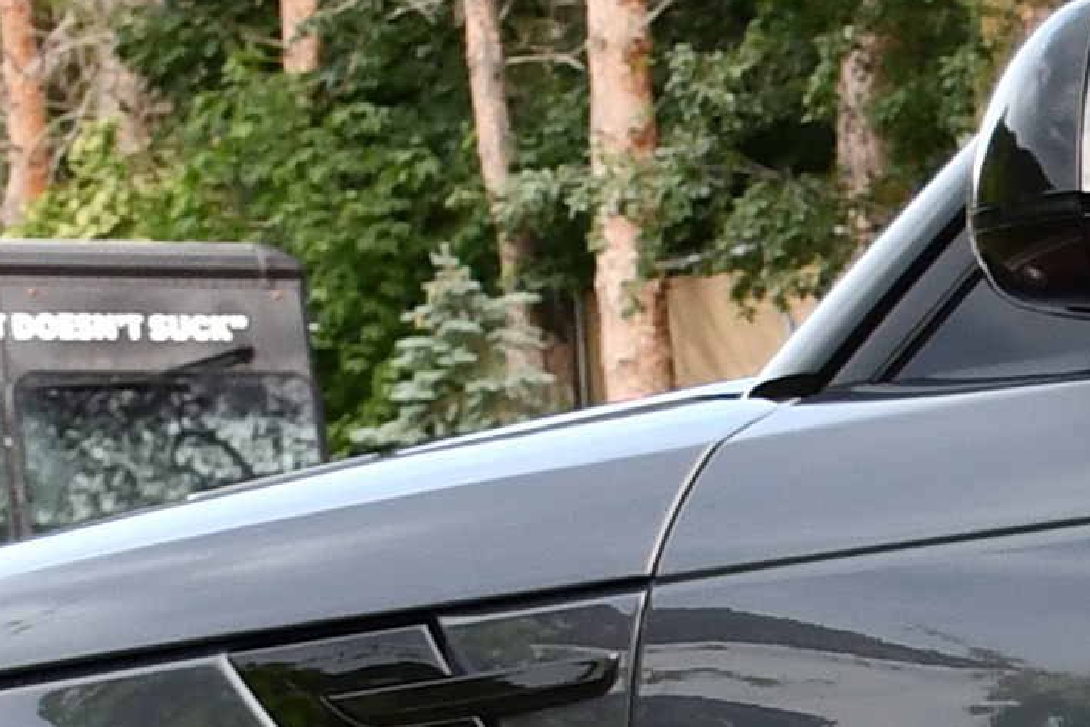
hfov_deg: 8.1
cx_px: 3420
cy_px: 1326
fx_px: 6450
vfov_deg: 6.3
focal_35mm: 213
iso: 400
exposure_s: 1/250
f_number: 4.5
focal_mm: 18
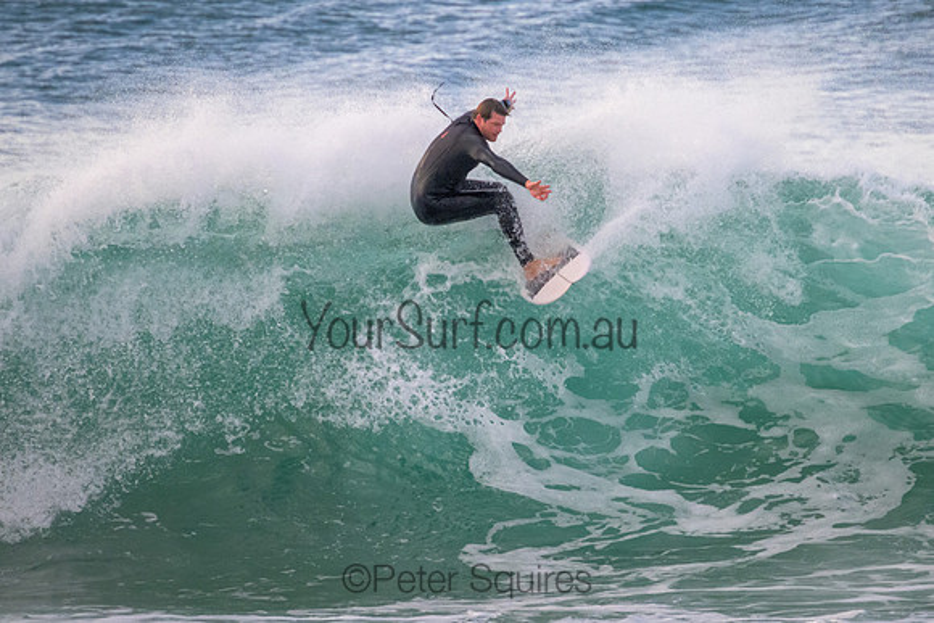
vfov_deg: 1.5
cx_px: 525
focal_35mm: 900
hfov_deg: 2.3
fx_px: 23348
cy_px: 284
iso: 4500
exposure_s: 1/1600
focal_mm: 800
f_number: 11
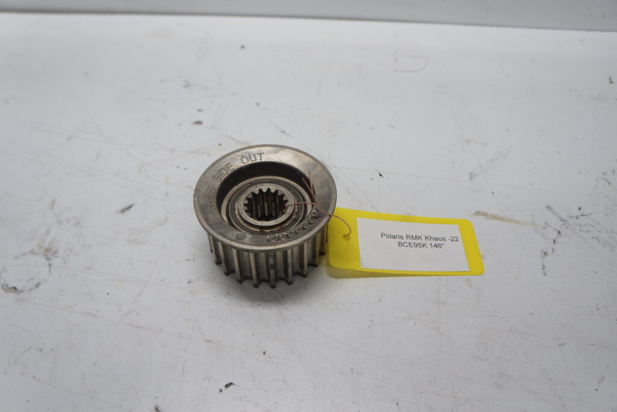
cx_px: 308
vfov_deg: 43.6
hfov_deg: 61.9
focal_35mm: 30
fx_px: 514
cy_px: 206
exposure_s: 1/60
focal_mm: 20
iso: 100
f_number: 4
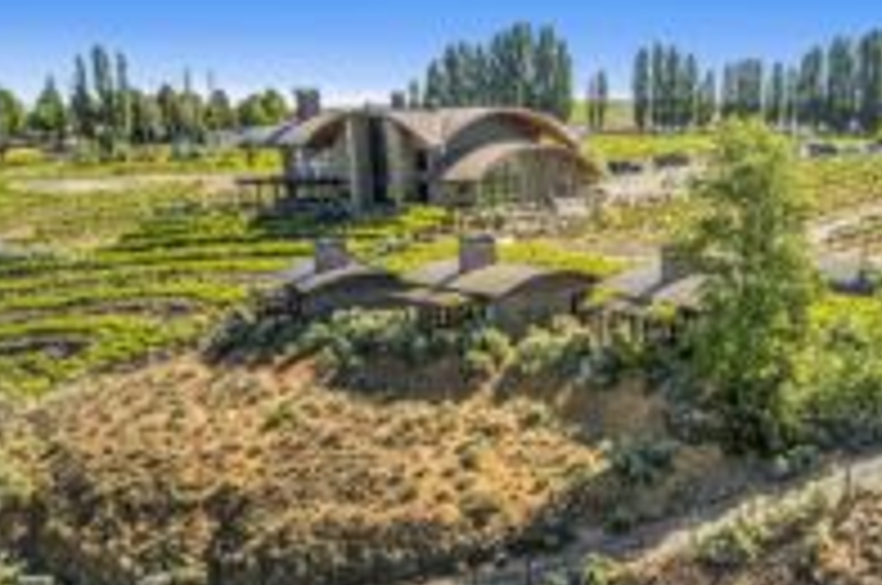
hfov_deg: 42.6
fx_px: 1101
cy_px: 544
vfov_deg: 28.4
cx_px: 639
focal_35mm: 45
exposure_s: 1/5000
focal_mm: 8.38
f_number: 2.8
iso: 100
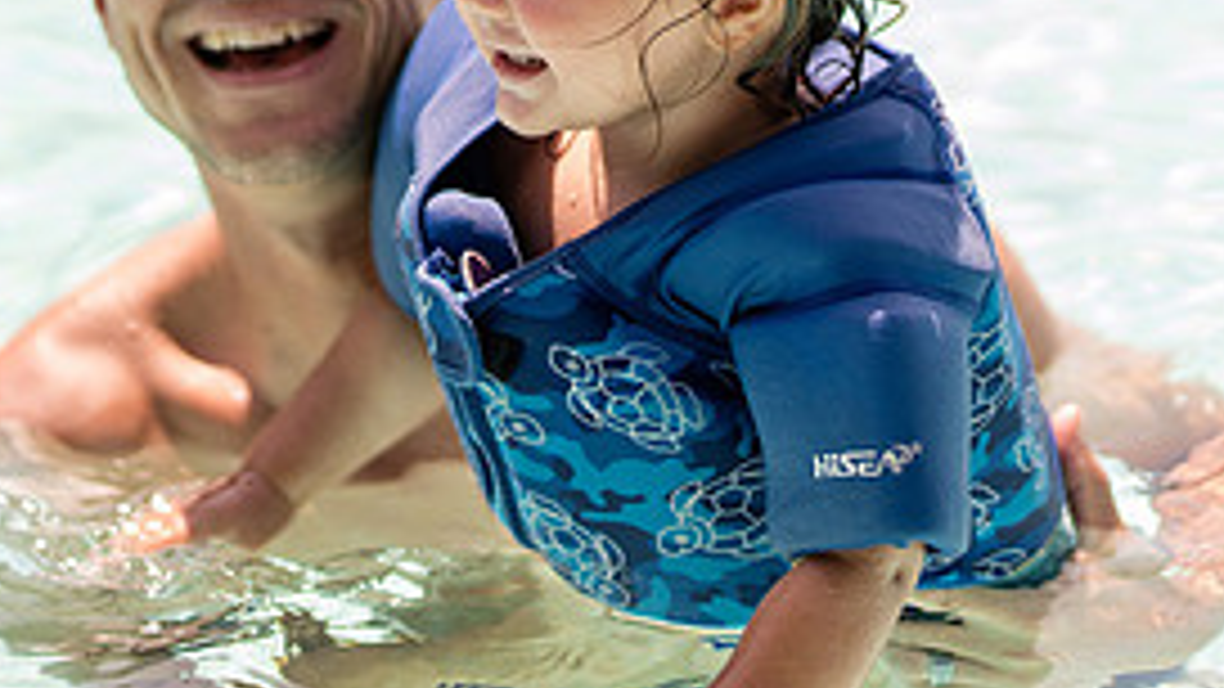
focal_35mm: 190
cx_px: 621
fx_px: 6167
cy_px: 83
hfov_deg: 11.3
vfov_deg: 6.4
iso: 200
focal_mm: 85
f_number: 1.8
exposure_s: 1/4000
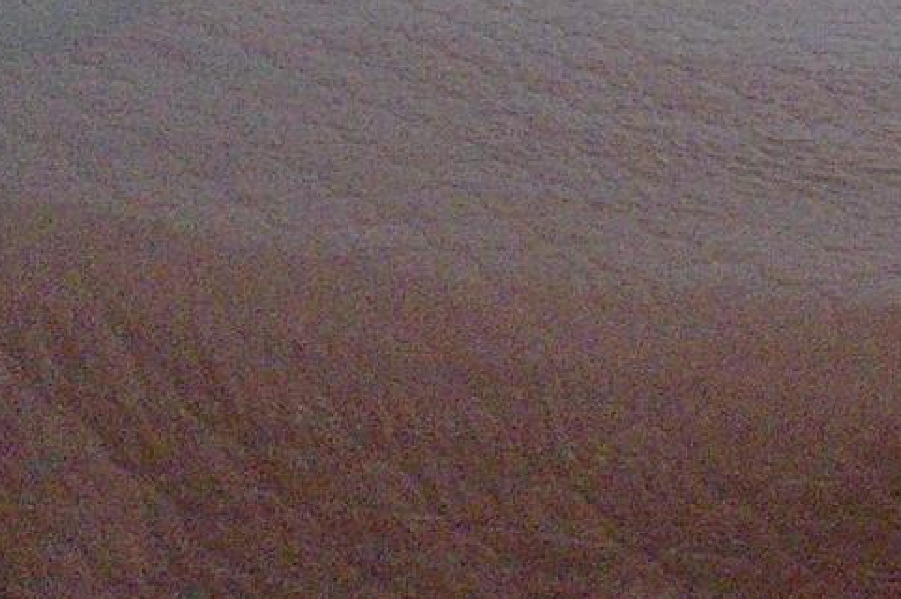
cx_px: 978
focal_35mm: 90
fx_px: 2251
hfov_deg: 21.5
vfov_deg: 14.0
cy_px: -350
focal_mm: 4.6
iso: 800
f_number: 3.2
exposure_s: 1/125
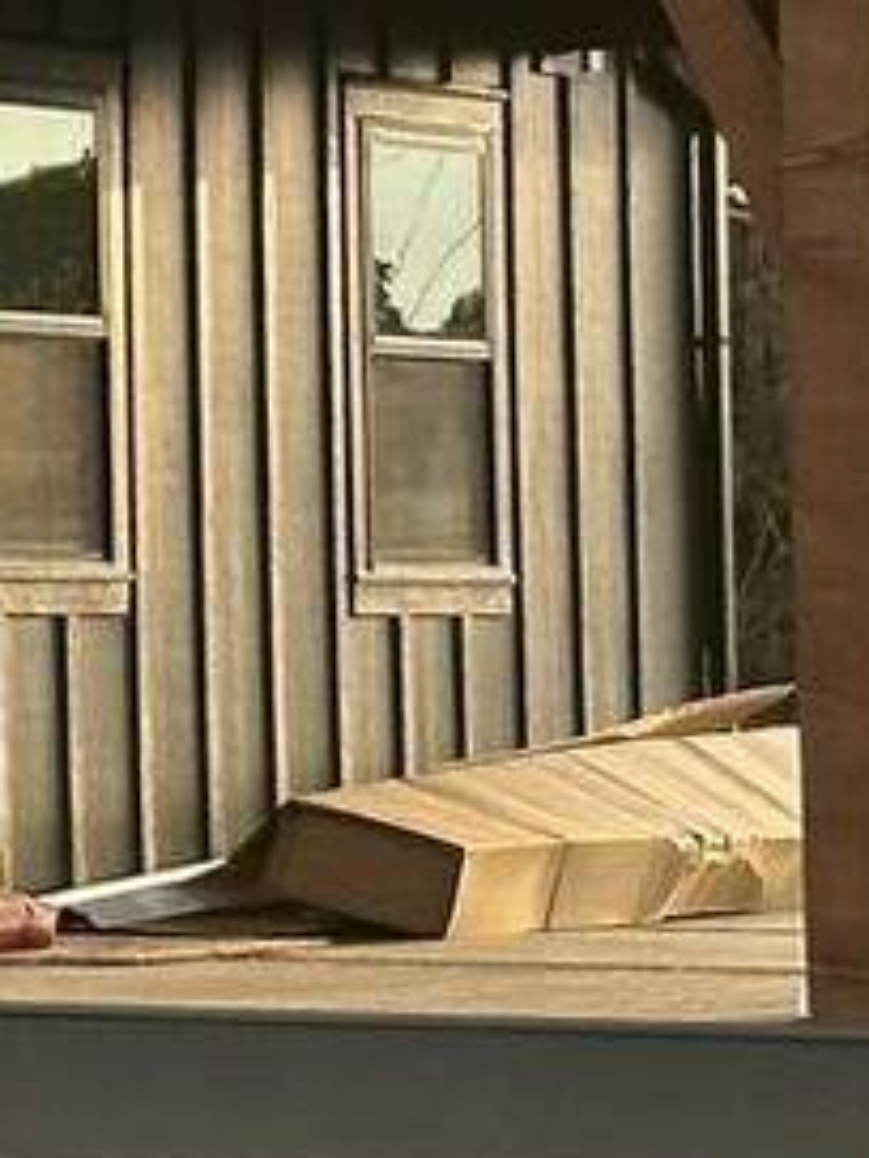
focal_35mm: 203
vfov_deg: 9.6
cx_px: 305
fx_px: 6795
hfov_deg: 7.3
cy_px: -149
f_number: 1.78
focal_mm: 6.86
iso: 64
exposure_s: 1/251
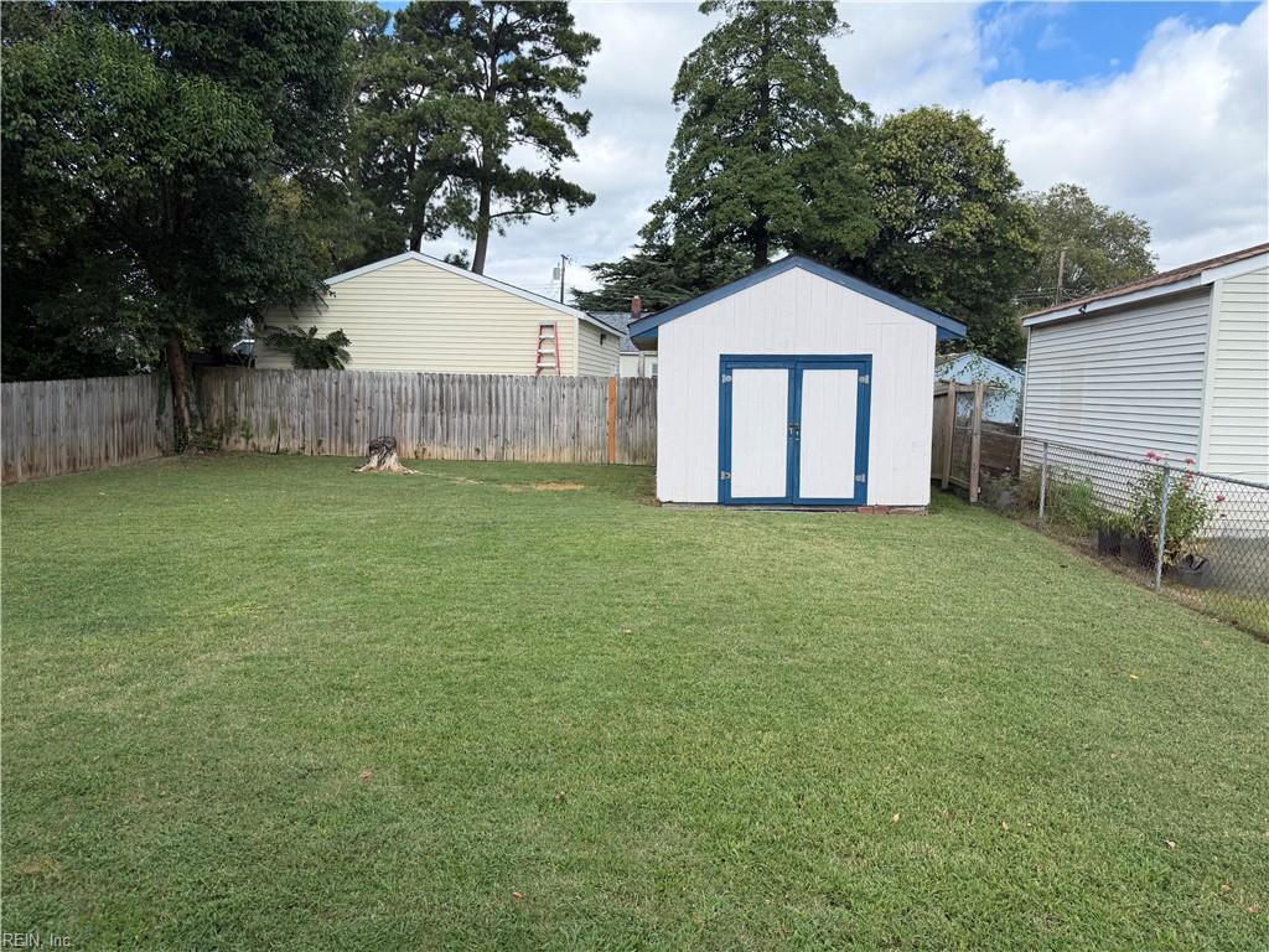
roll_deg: -0.3
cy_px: 476
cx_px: 634
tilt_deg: -4.8
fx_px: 880
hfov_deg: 71.6
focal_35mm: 24
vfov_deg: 56.8
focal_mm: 6.76
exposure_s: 1/2525
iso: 100
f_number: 1.78
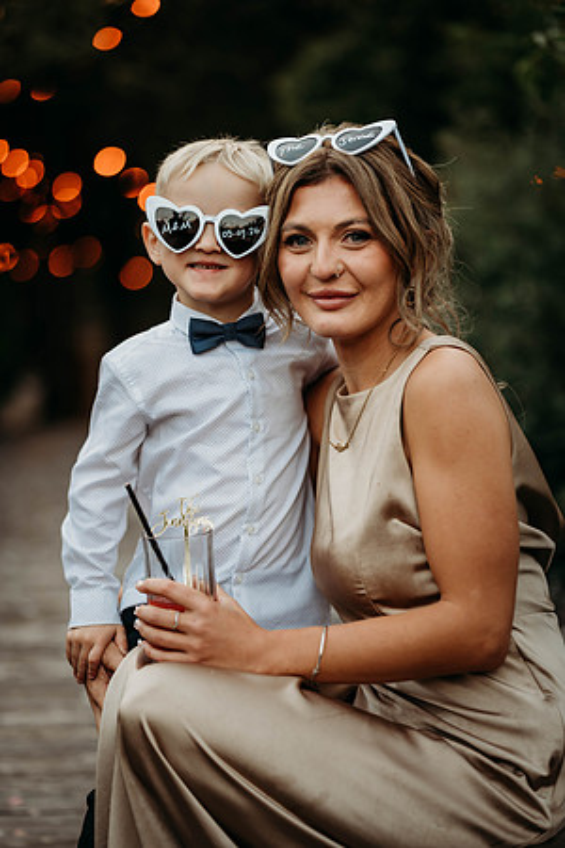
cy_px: 424
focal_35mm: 85
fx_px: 2001
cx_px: 282
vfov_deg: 23.9
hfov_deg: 16.1
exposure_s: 1/200
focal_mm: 85
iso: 180
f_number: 2
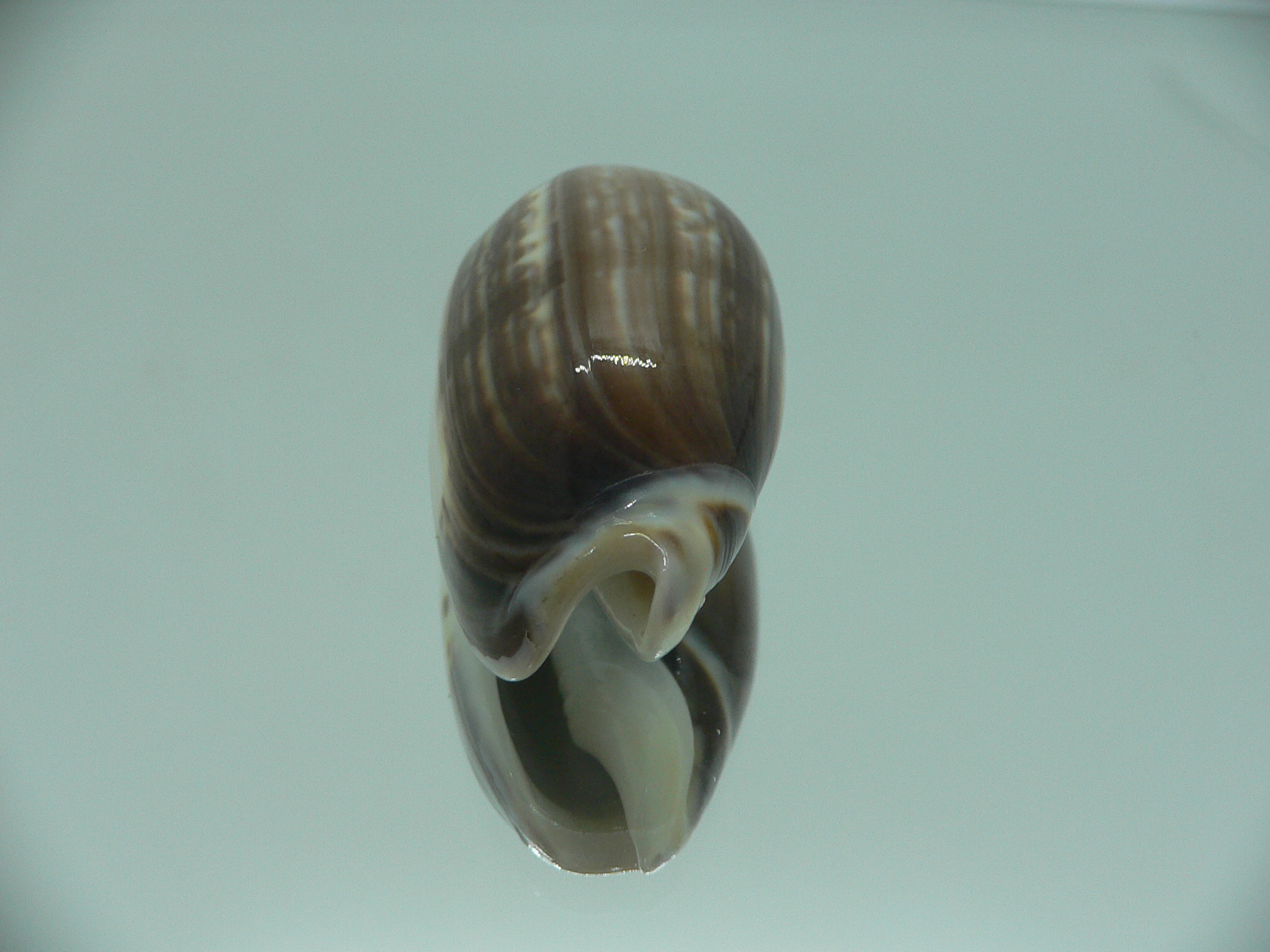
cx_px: 635
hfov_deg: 52.6
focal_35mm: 35
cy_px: 476
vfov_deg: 40.7
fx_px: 1284
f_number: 2.8
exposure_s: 1/60
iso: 100
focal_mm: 4.6
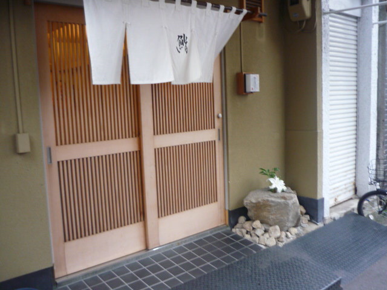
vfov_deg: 42.9
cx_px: 194
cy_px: 145
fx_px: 369
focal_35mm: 33
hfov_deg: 55.4
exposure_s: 1/30
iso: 250
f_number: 2.8
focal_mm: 5.5
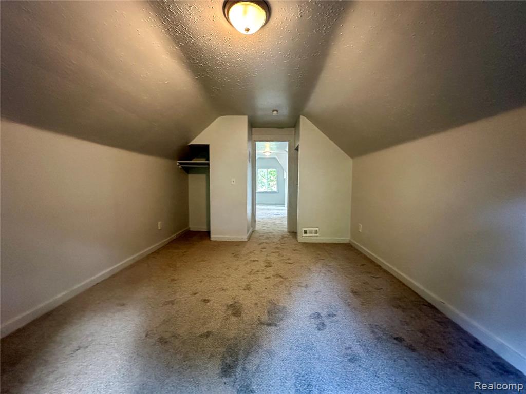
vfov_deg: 85.7
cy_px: 197
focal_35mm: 14
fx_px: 213
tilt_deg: -3.5
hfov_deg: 102.1
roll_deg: +0.1
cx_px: 263
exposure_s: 1/60
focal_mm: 2.22
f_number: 2.2
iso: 1000
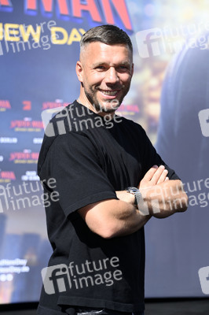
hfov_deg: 13.7
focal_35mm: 100
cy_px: 158
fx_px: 872
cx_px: 104
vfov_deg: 20.4
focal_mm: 100
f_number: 5.6
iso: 100
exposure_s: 1/320
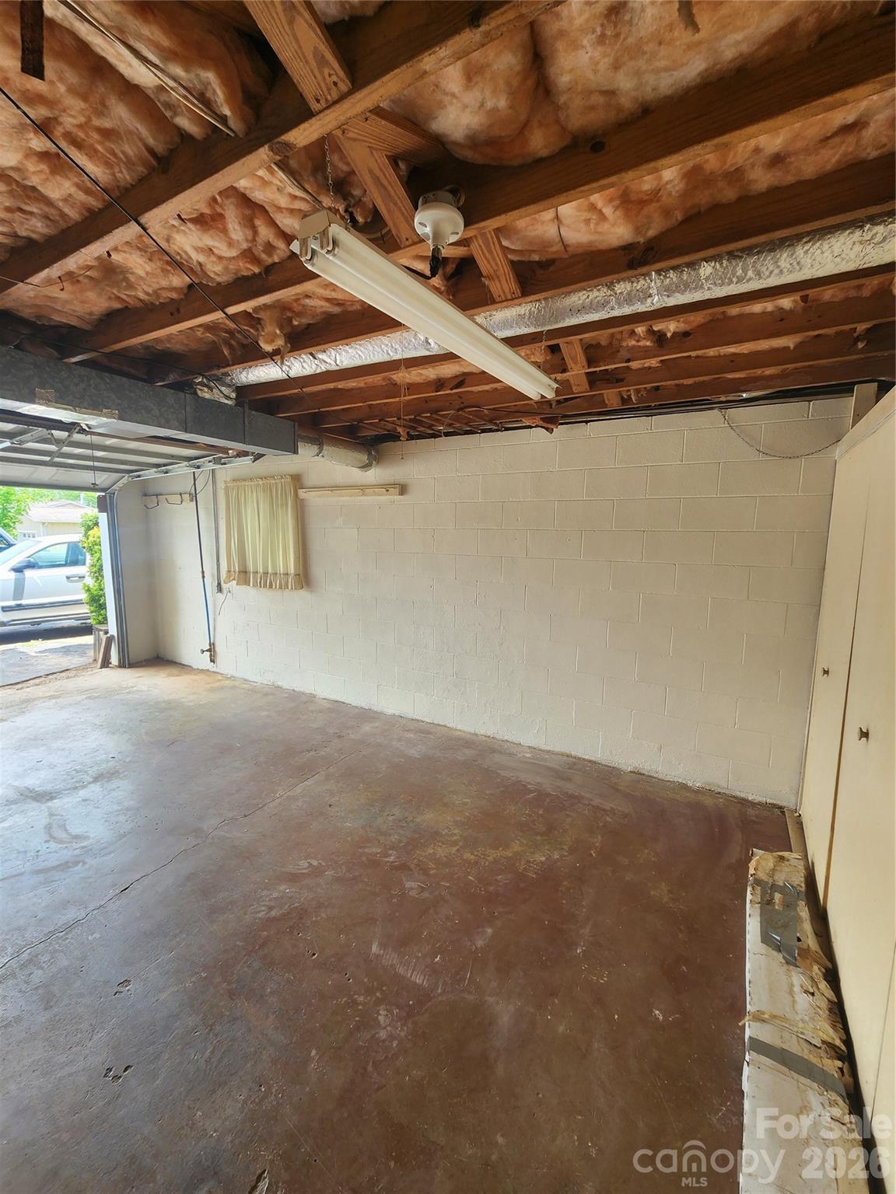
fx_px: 449
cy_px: 597
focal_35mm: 13
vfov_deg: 106.2
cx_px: 448
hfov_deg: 89.9
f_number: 2.2
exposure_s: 1/60
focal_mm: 2.2
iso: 50
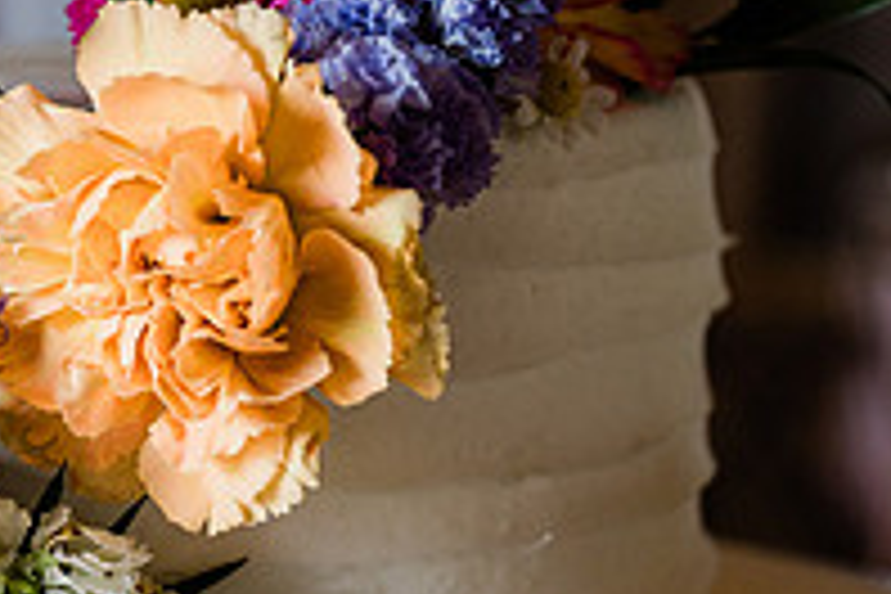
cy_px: 410
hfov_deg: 17.4
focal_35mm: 117
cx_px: 216
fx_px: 2896
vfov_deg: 11.7
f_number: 4.5
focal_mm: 40
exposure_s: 1/200
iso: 320
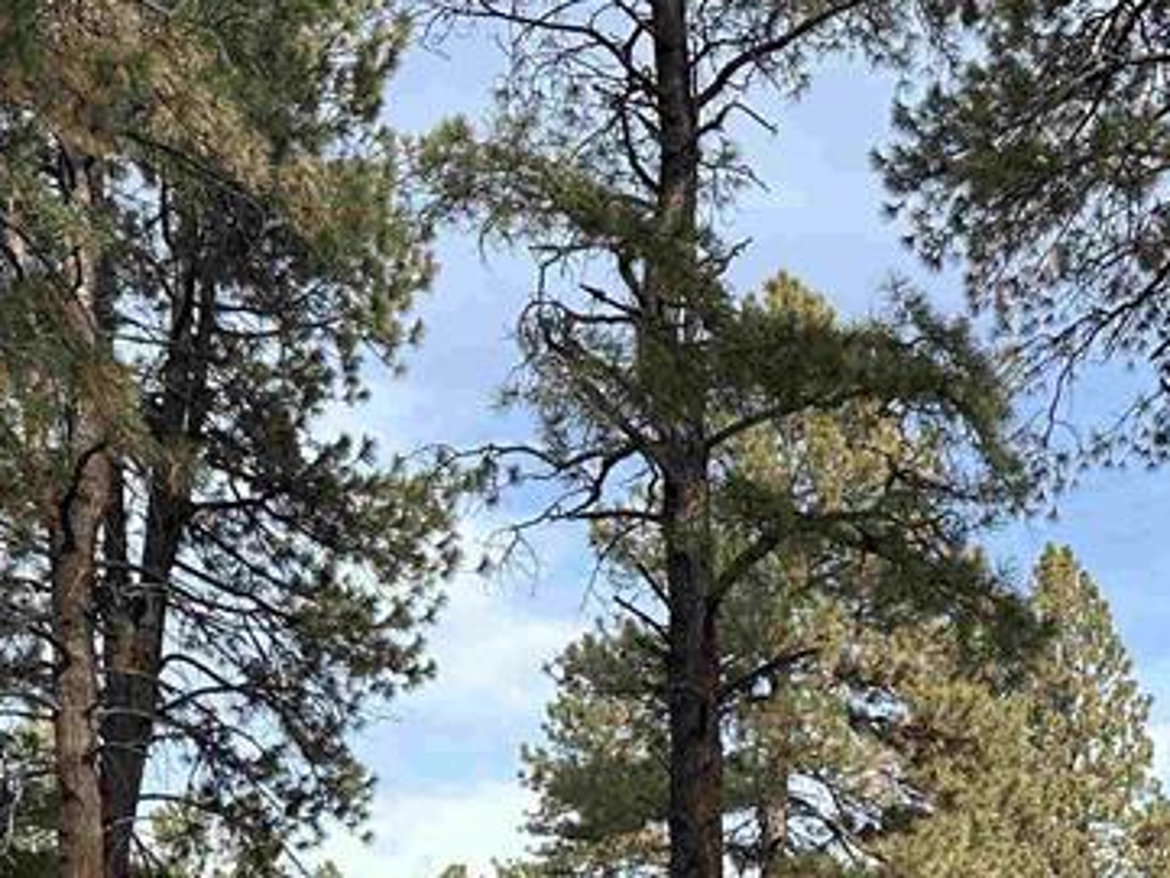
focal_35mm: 68
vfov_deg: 20.3
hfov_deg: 28.4
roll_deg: +1.1
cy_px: 1037
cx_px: 788
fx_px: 2299
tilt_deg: +6.8
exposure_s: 1/1357
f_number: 1.78
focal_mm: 6.86
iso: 80
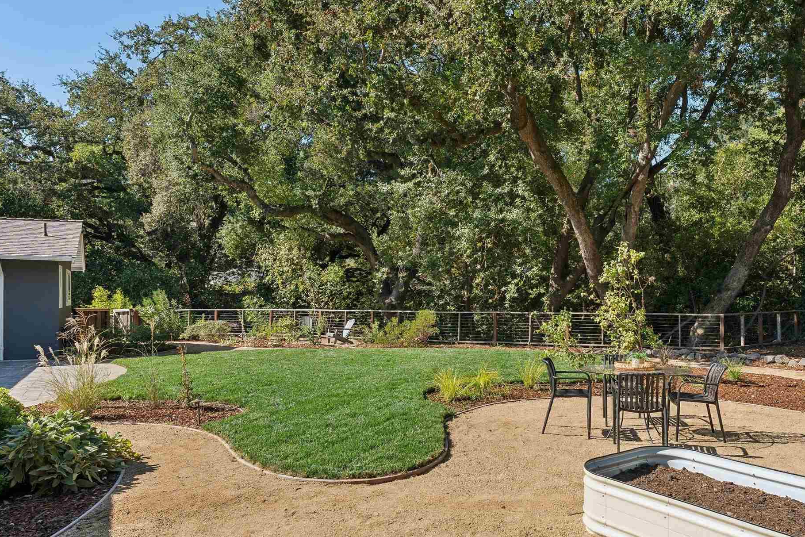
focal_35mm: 27
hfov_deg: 67.0
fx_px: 604
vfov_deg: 47.9
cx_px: 462
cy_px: 297
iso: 100
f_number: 9
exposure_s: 1/100
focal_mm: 16
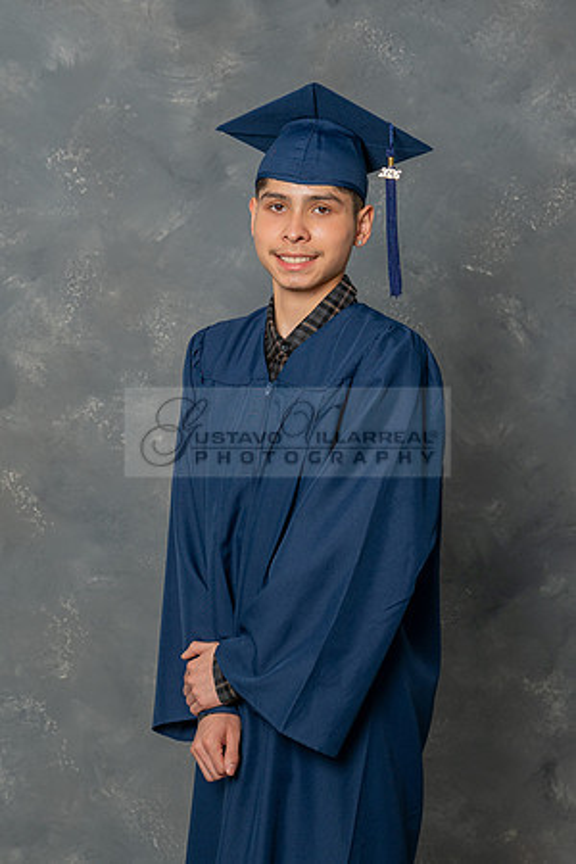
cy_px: 458
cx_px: 251
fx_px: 1949
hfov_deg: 16.8
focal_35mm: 81
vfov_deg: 25.0
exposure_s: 1/200
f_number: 4
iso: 200
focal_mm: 49
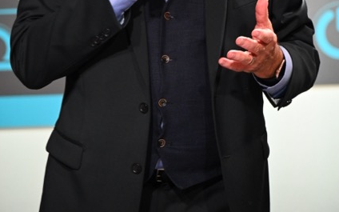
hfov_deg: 5.1
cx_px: 169
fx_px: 3834
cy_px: -43
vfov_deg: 3.2
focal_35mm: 415
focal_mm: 270
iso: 3200
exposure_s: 1/200
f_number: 8
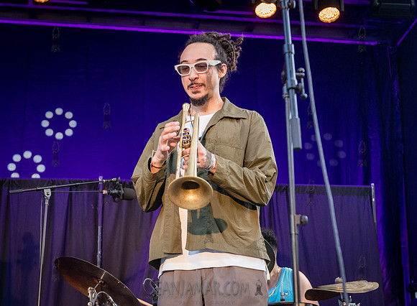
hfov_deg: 28.9
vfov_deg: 21.5
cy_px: 149
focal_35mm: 68
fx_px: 808
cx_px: 203
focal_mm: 52
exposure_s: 1/640
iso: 2500
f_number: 4
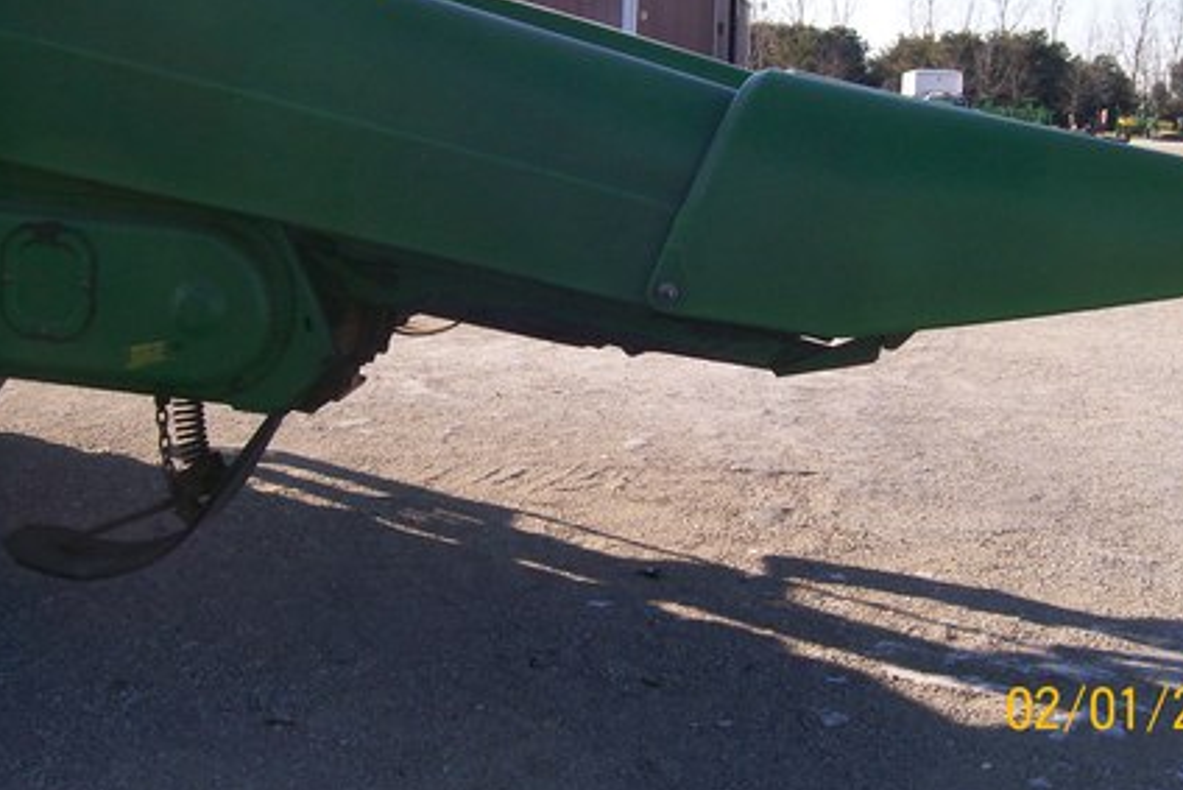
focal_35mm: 48
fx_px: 1578
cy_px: 276
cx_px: 600
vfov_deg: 28.0
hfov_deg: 41.1
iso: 80
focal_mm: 6
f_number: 4.8
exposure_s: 1/286
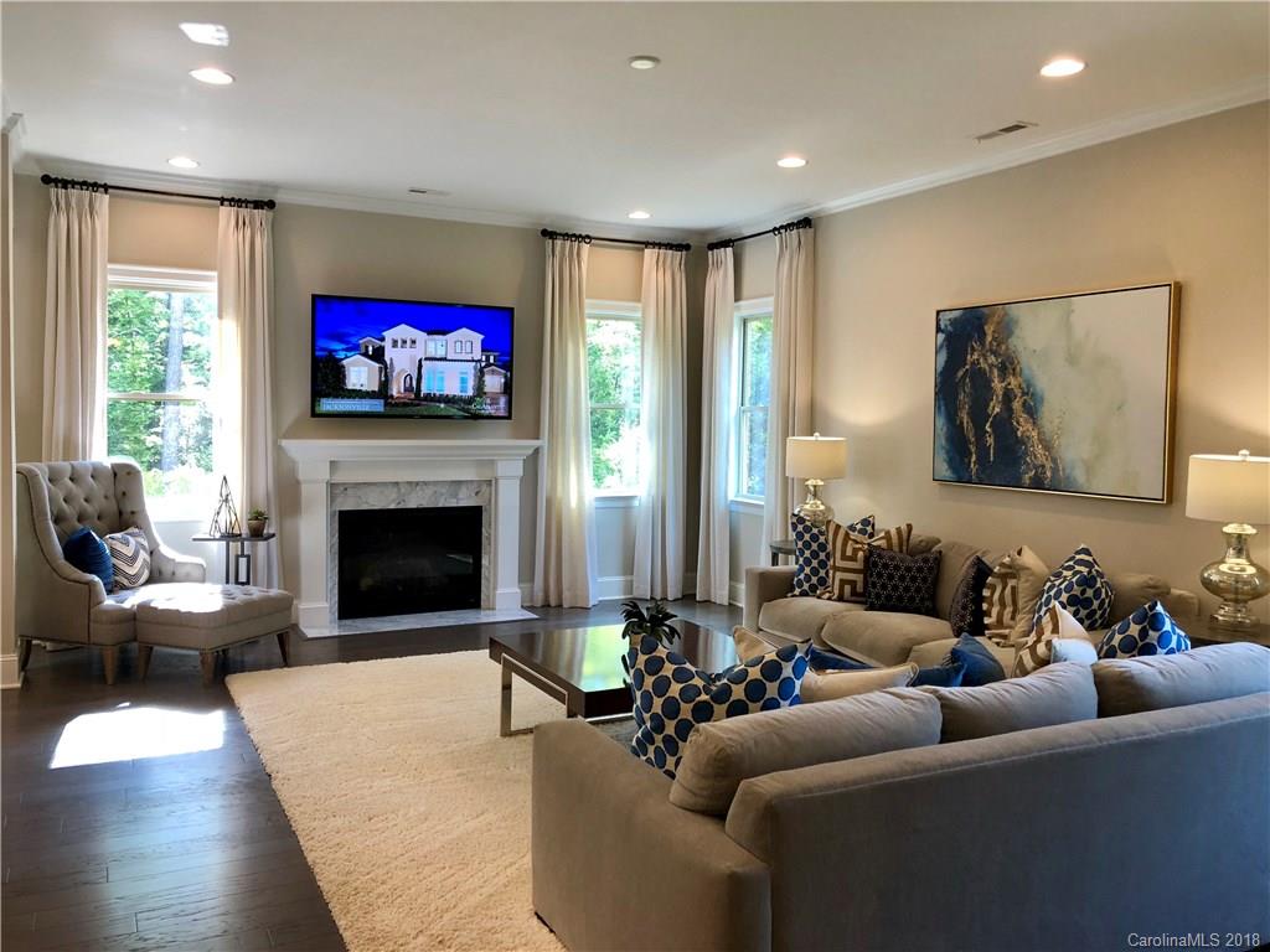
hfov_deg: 63.4
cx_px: 635
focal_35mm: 28
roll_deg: -1.0
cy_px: 476
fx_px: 1027
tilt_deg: -2.6
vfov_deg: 49.7
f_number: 1.8
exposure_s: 1/30
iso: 25
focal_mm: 3.99
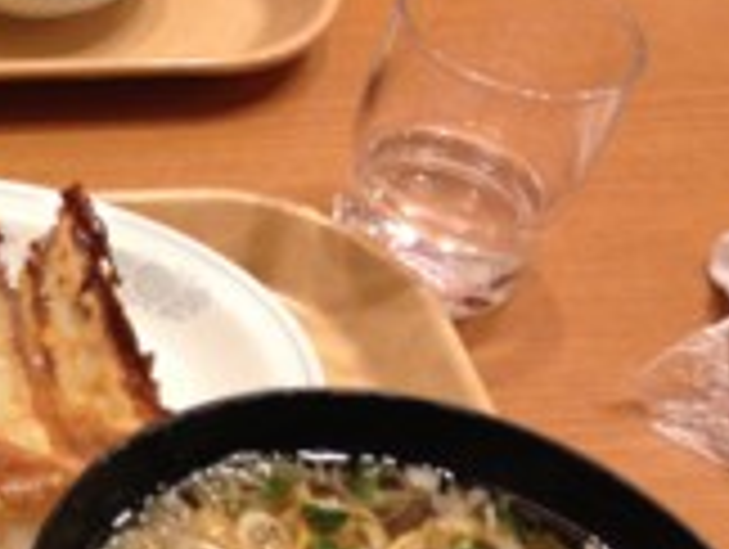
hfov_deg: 18.8
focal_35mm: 97
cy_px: 666
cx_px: -202
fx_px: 2046
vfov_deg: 14.8
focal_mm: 4.28
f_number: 2.4
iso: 100
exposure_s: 1/20
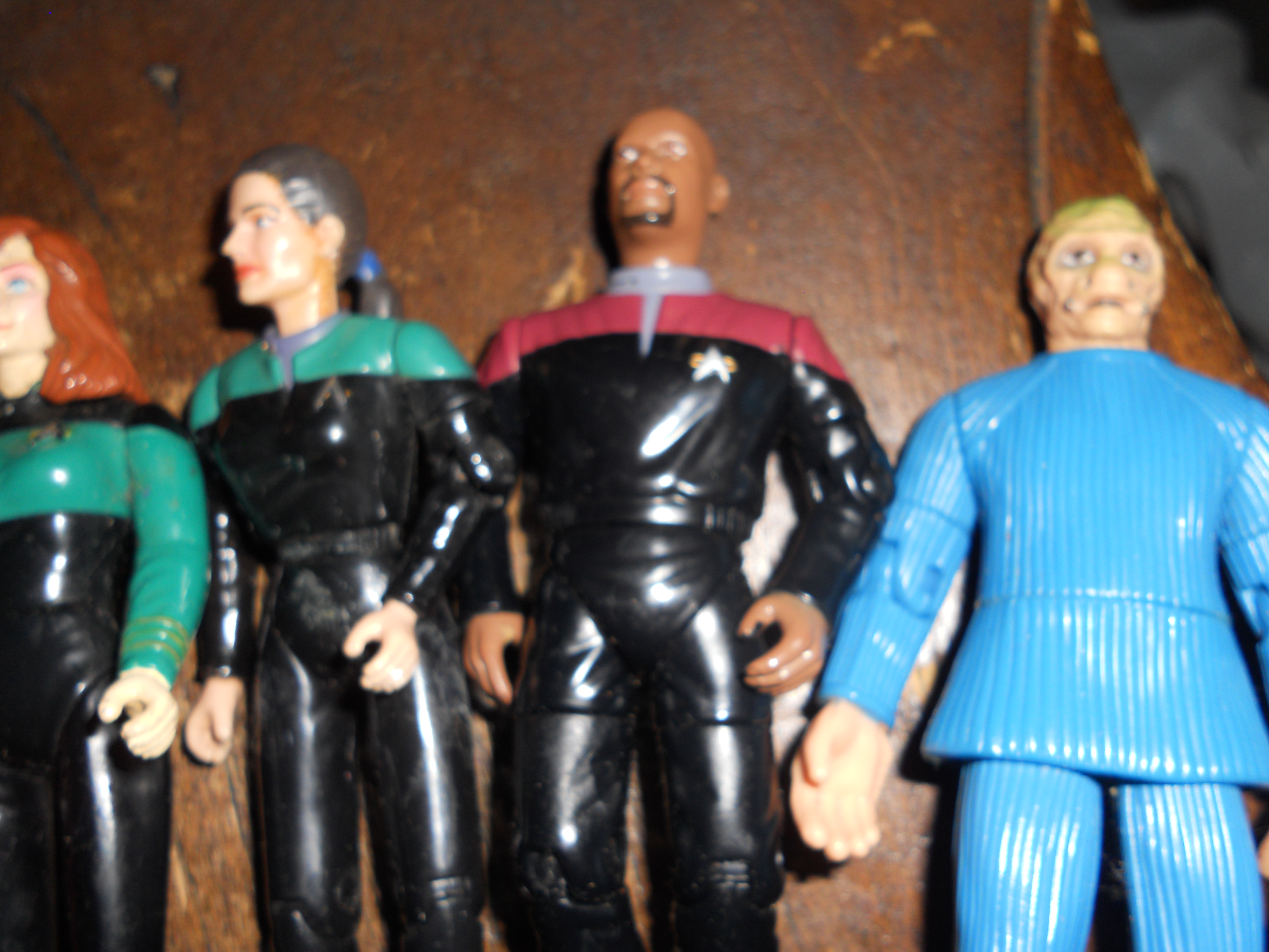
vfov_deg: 44.2
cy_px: 476
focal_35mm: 32
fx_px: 1173
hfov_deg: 56.8
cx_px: 634
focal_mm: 5.8
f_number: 8.8
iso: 80
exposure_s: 1/25
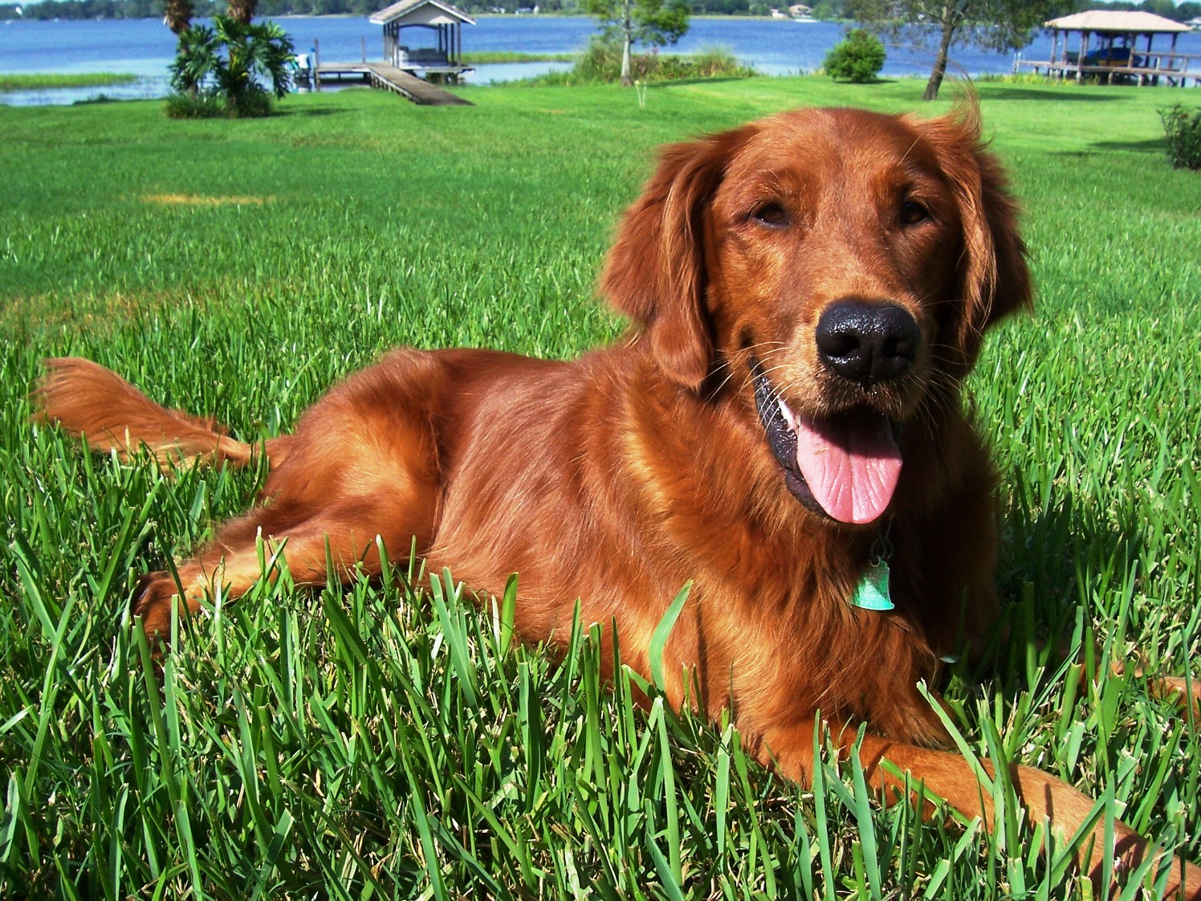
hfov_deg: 54.0
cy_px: 450
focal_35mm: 34
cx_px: 600
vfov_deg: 41.8
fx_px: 1180
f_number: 5.6
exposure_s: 1/350
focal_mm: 5.6
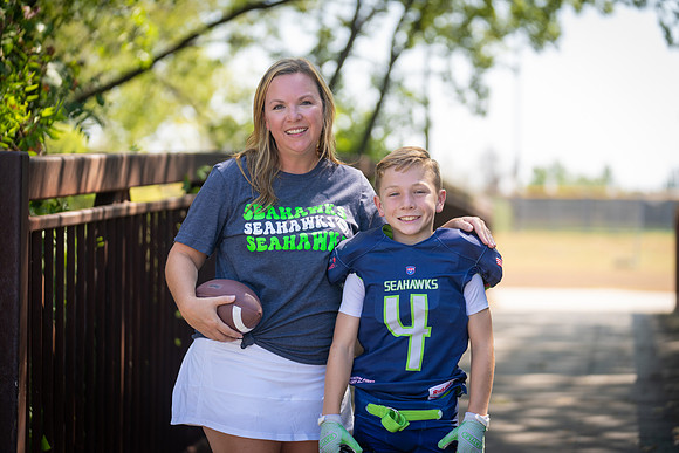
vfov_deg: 11.6
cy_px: 226
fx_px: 2226
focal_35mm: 118
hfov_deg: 17.3
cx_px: 340
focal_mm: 118
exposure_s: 1/400
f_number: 2.8
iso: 100
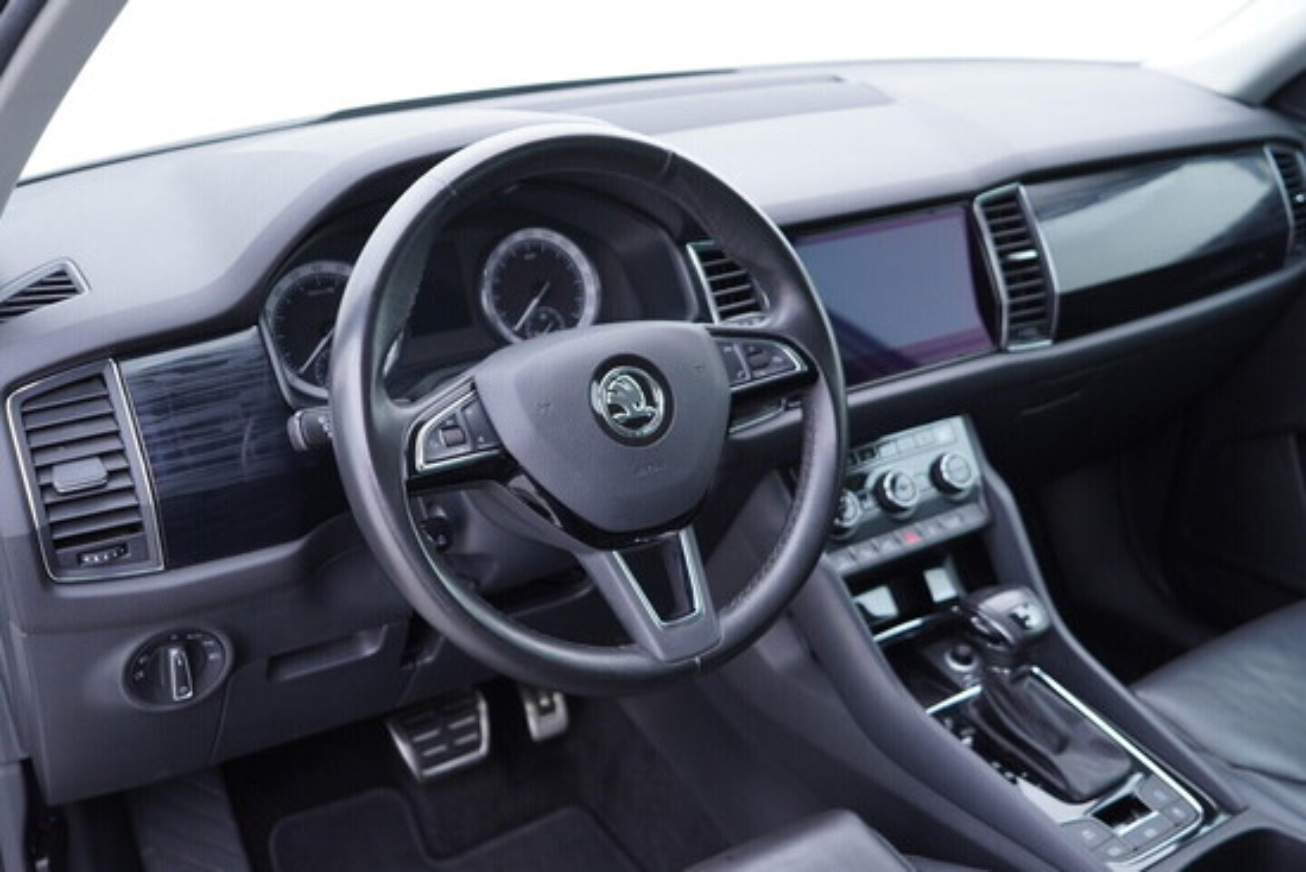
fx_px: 1306
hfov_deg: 53.1
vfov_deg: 36.9
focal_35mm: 36
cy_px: 436
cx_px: 653
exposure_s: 1/40
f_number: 2.8
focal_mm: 24
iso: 320
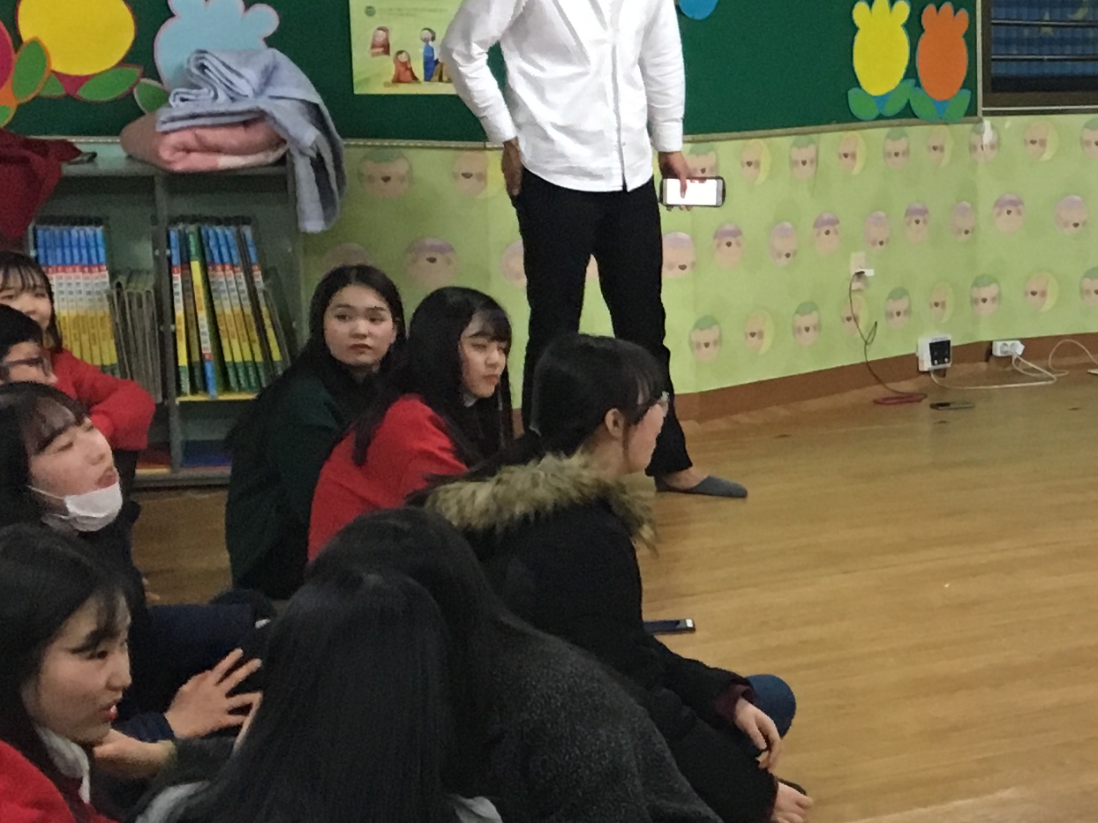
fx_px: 2982
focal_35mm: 94
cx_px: 1385
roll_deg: -2.1
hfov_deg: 19.4
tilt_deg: -11.4
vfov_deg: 15.7
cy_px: 486
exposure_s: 1/30
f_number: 2.2
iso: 160
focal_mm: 4.15
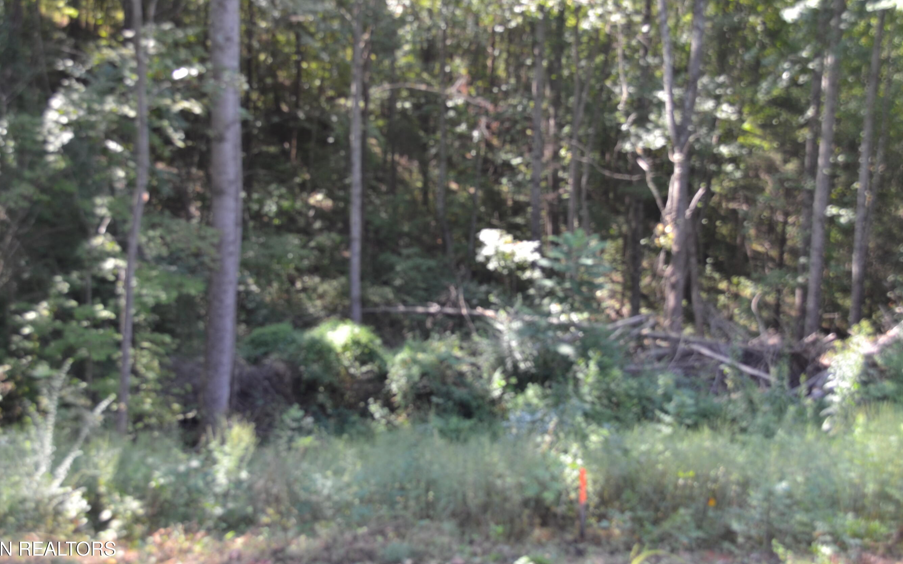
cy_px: 243
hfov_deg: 41.8
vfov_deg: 26.8
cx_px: 480
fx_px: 1181
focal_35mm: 48
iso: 100
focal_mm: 28
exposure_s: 1/30
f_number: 5.6
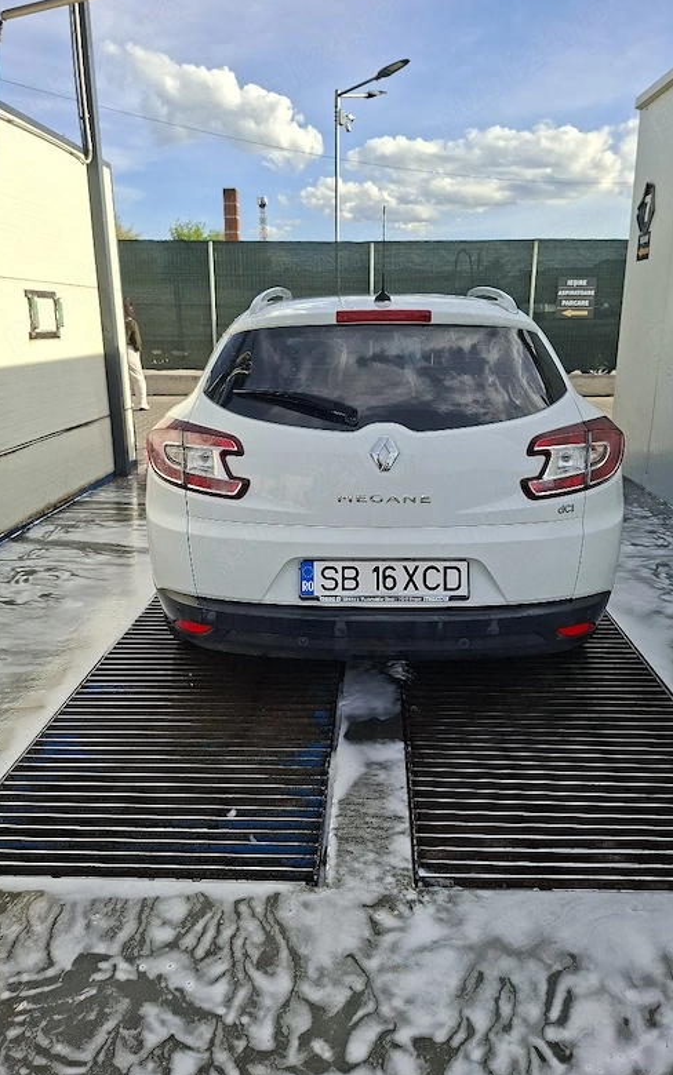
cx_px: 361
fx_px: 733
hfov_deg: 49.3
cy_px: 529
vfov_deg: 72.5
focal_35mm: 25
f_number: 1.8
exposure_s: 1/2000
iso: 50
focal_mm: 5.54
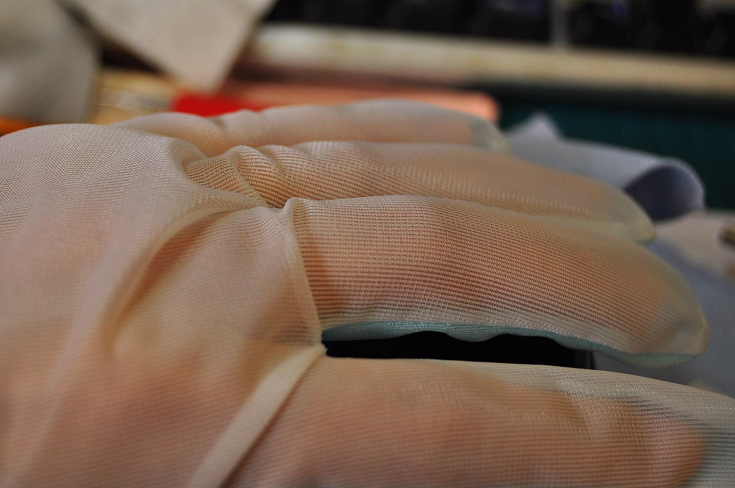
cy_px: 247
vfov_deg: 19.8
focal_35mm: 69
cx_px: 364
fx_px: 1397
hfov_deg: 29.5
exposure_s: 1/100
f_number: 5.3
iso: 400
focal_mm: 45
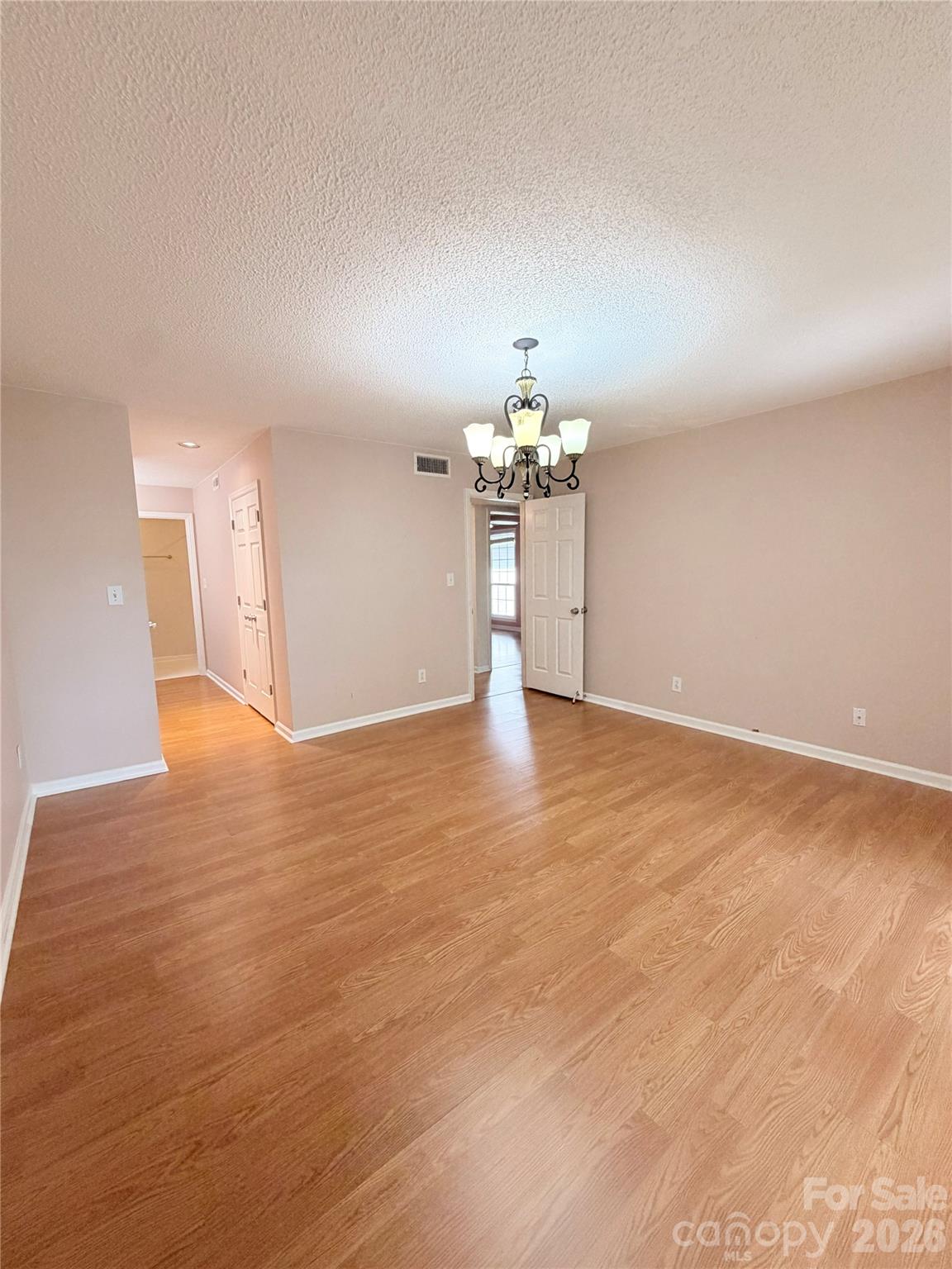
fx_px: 513
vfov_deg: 102.1
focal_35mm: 14
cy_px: 634
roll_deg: +0.3
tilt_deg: -8.0
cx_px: 476
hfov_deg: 85.7
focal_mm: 2.22
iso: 320
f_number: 2.2
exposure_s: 1/120
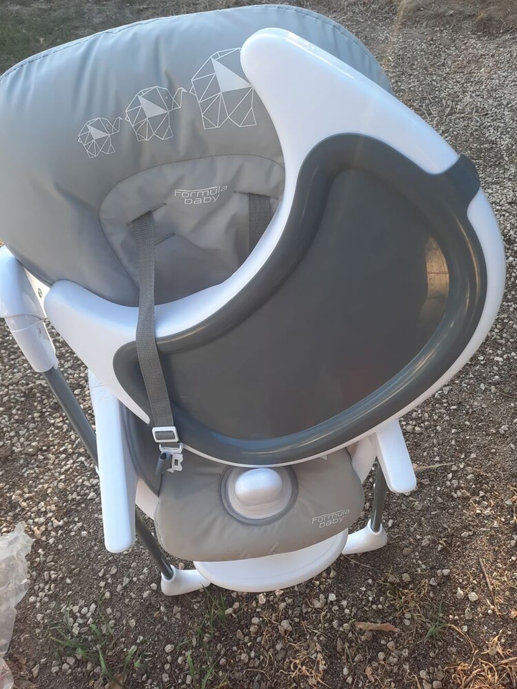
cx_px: 258
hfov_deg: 54.9
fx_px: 498
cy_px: 344
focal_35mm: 25
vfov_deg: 69.4
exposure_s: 1/100
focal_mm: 4.6
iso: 40
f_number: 2
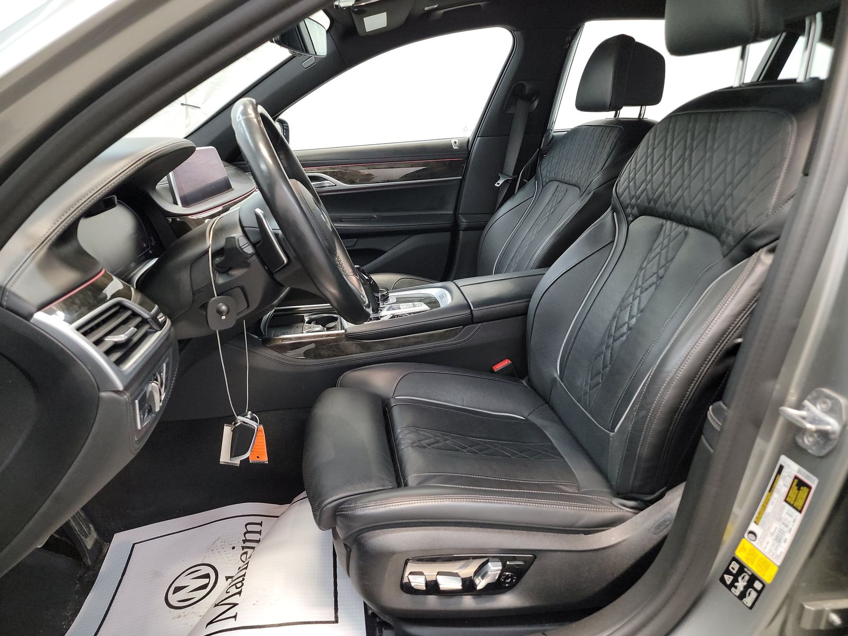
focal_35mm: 24
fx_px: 588
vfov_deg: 56.8
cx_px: 424
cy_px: 318
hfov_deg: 71.6
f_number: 1.8
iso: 742
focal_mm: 6.7
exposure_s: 1/59
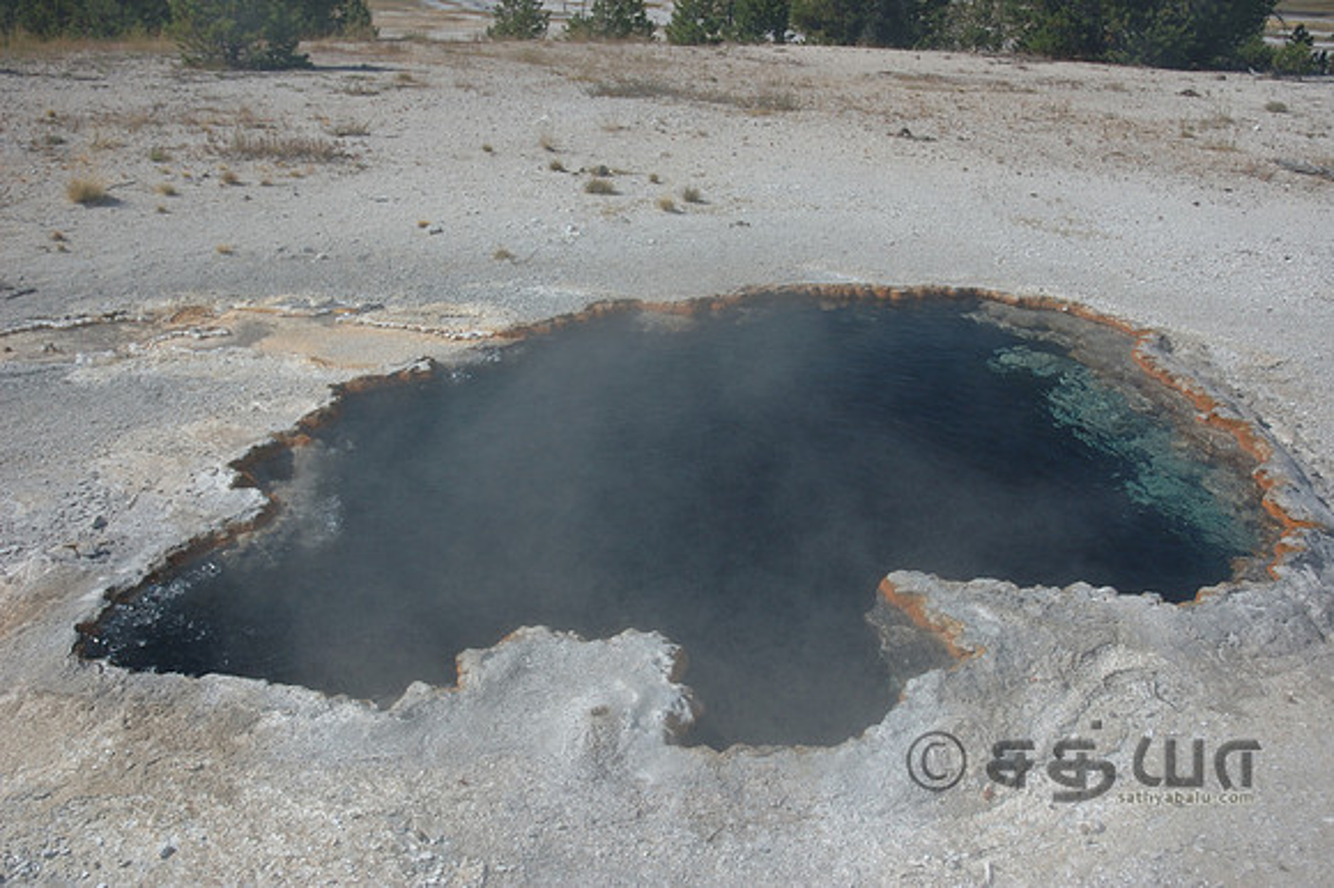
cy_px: 444
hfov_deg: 53.2
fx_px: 1333
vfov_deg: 36.8
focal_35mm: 36
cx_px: 667
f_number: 4.5
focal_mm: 24
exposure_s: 1/500
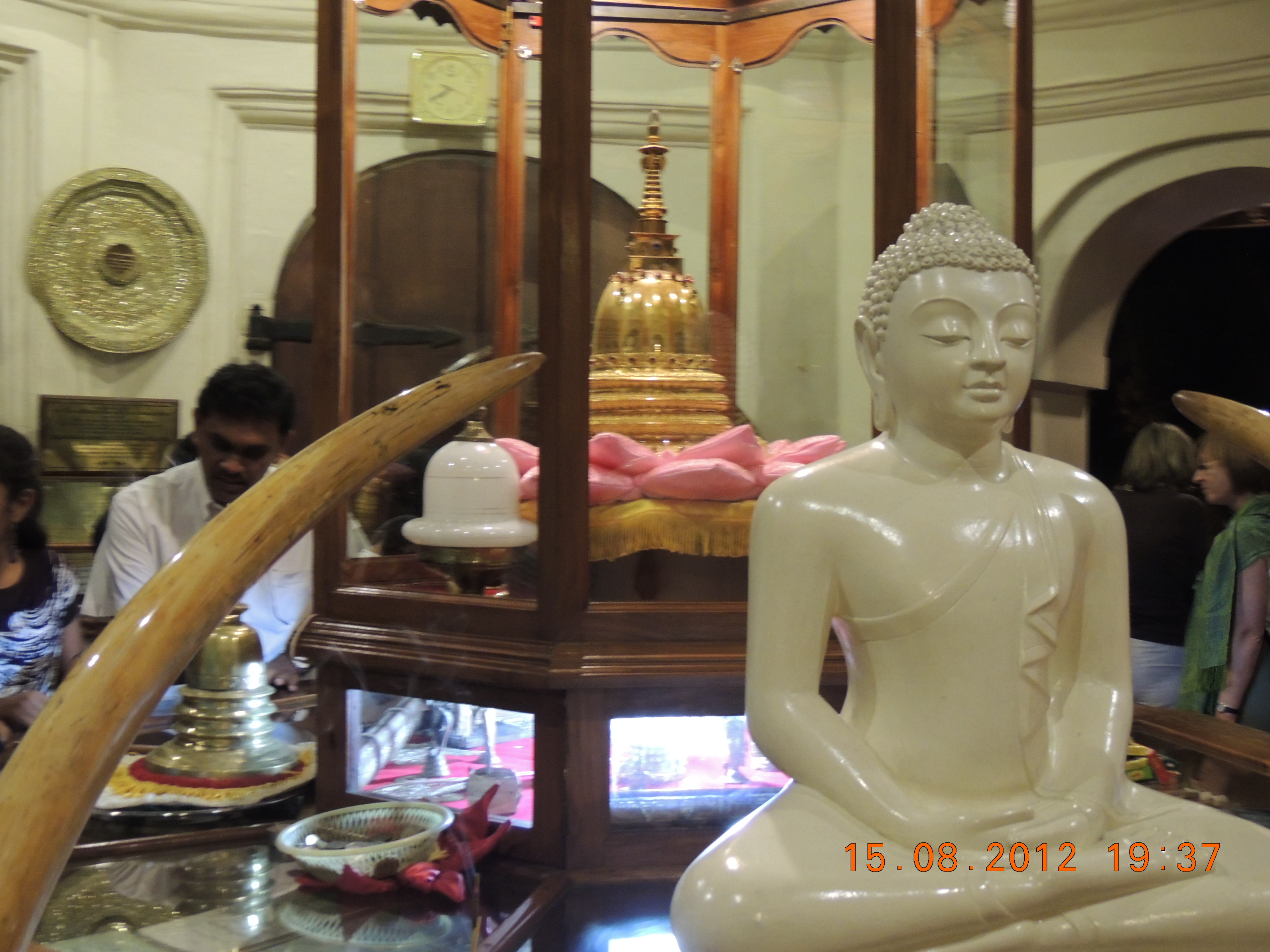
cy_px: 470
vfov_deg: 35.1
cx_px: 629
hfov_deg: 45.8
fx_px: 1504
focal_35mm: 41
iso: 640
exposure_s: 1/13
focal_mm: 7.1
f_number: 3.3
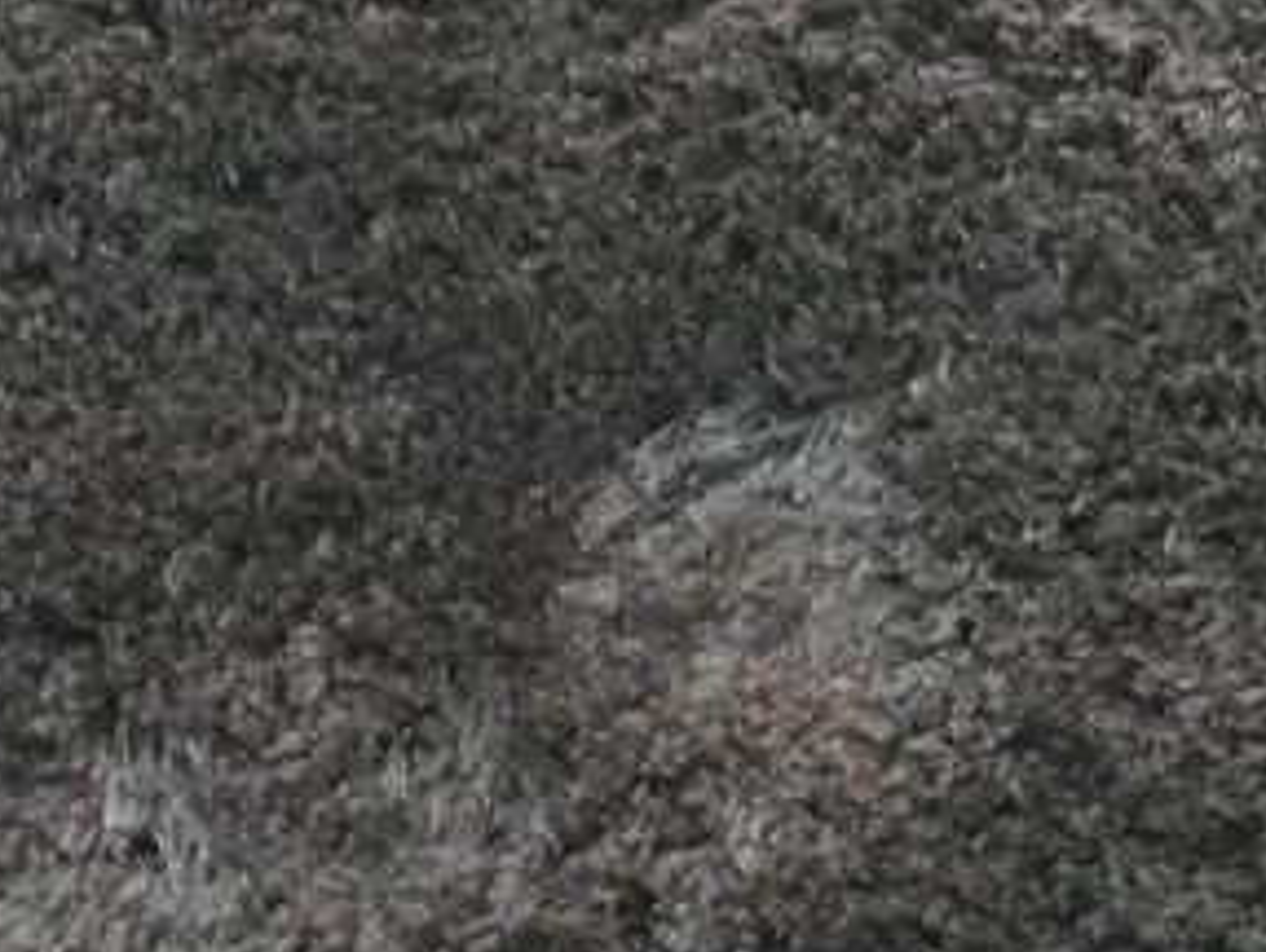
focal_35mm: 114
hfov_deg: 17.2
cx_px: 494
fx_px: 4175
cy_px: 765
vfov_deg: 13.0
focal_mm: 16
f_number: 3.6
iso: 3200
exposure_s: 1/13
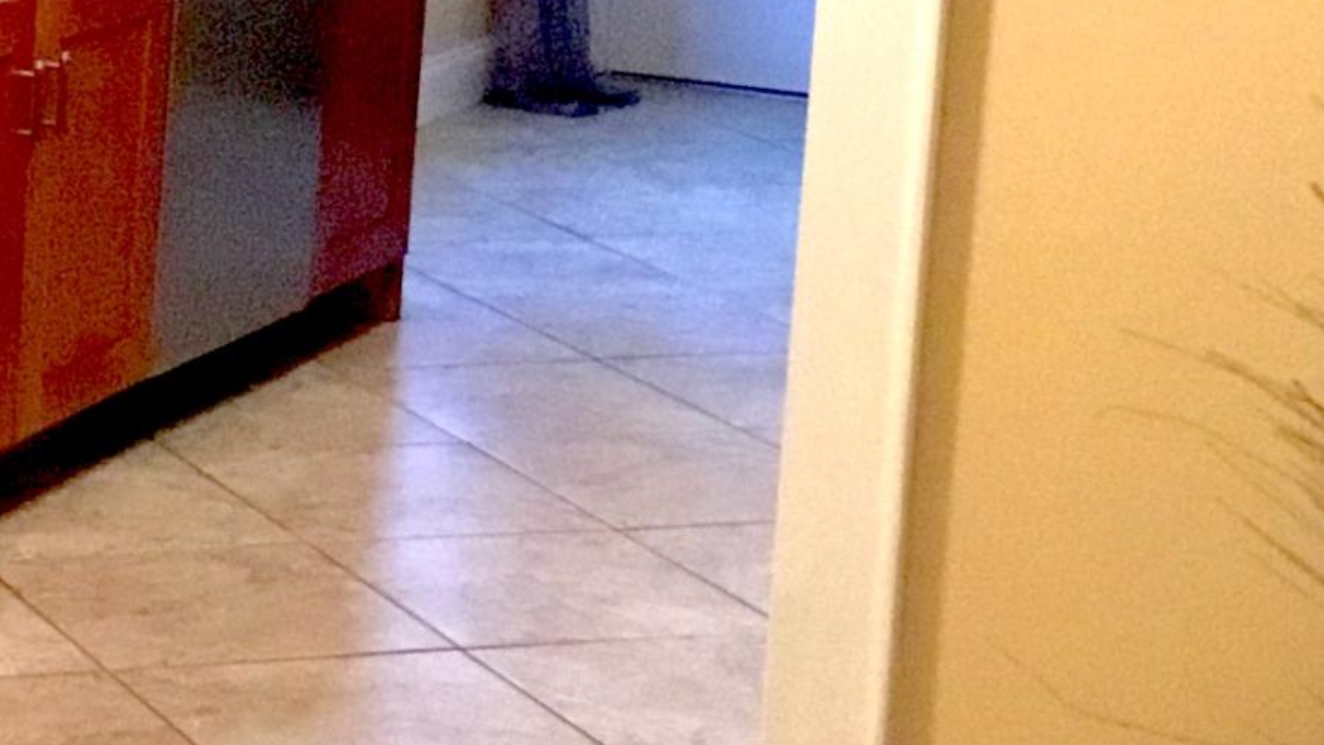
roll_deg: -1.6
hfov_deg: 18.2
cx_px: 62
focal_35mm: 115
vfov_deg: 10.4
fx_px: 4038
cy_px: -33
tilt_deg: -6.4
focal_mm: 3.3
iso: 200
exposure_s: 1/30
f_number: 2.4
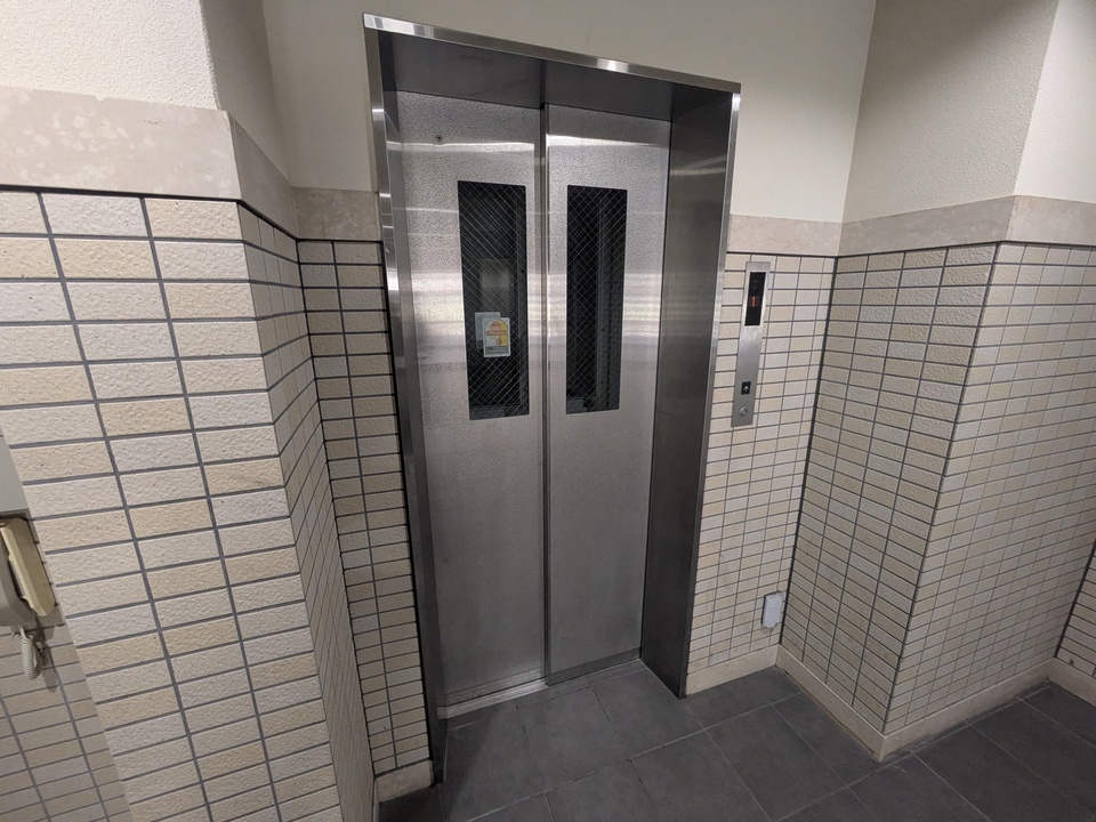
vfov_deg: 85.7
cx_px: 548
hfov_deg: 102.1
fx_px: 443
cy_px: 411
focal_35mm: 14
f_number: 2.2
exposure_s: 1/60
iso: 517
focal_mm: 1.83
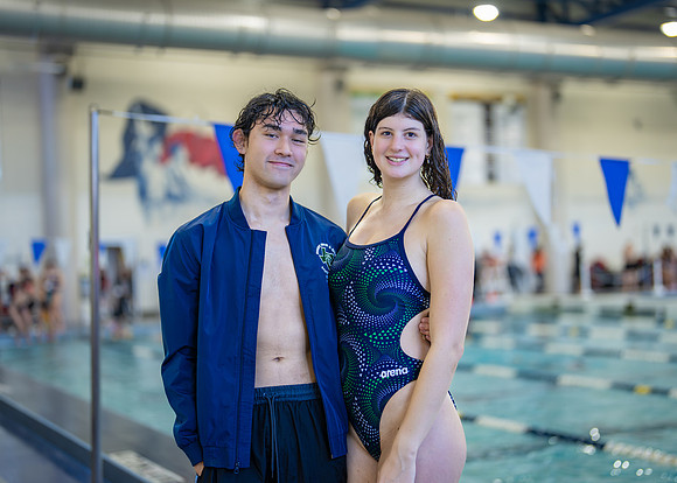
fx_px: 1052
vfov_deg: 25.9
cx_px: 349
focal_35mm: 55
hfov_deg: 35.7
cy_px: 240
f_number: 1.2
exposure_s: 1/400
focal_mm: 50
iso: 500
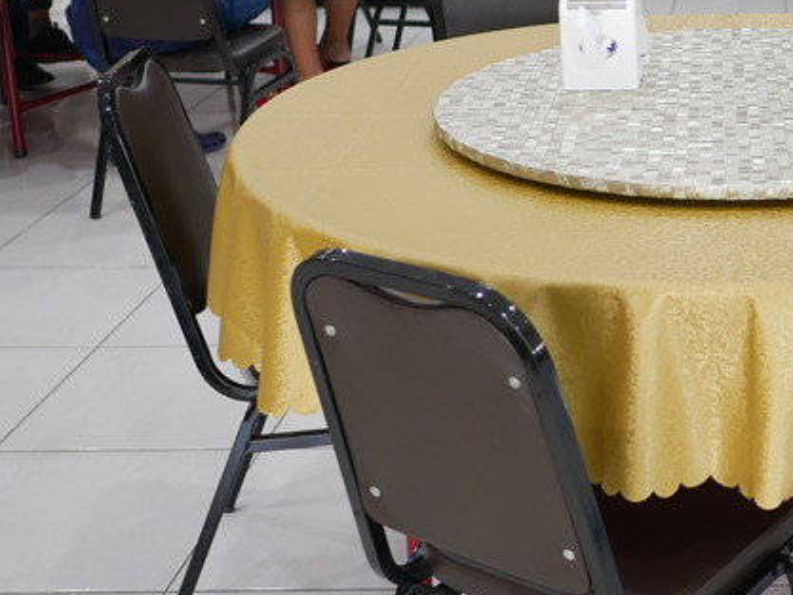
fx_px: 1650
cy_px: 127
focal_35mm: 72
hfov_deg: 25.4
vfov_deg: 20.2
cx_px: 829
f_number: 1.7
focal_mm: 15
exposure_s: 1/60
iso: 250
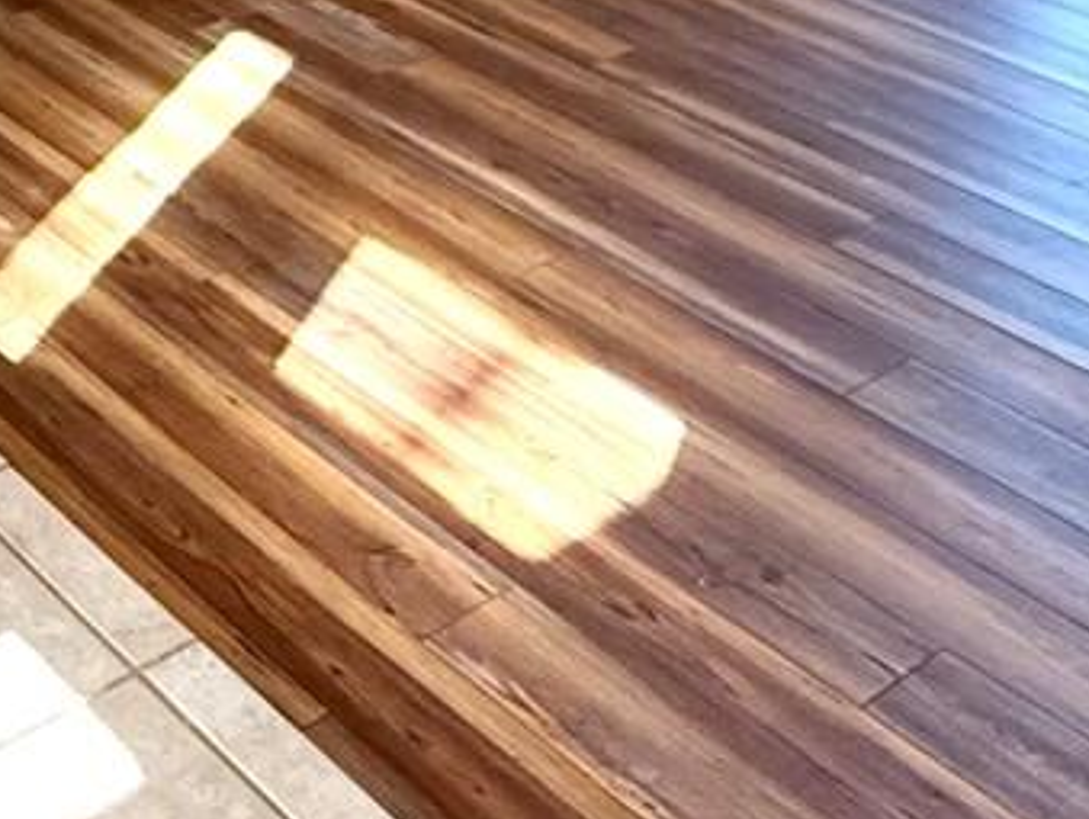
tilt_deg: -13.0
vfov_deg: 19.3
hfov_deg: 26.9
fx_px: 2079
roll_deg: +0.4
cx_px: -119
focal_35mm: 66
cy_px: -427
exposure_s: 1/120
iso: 500
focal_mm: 2.22
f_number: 2.2
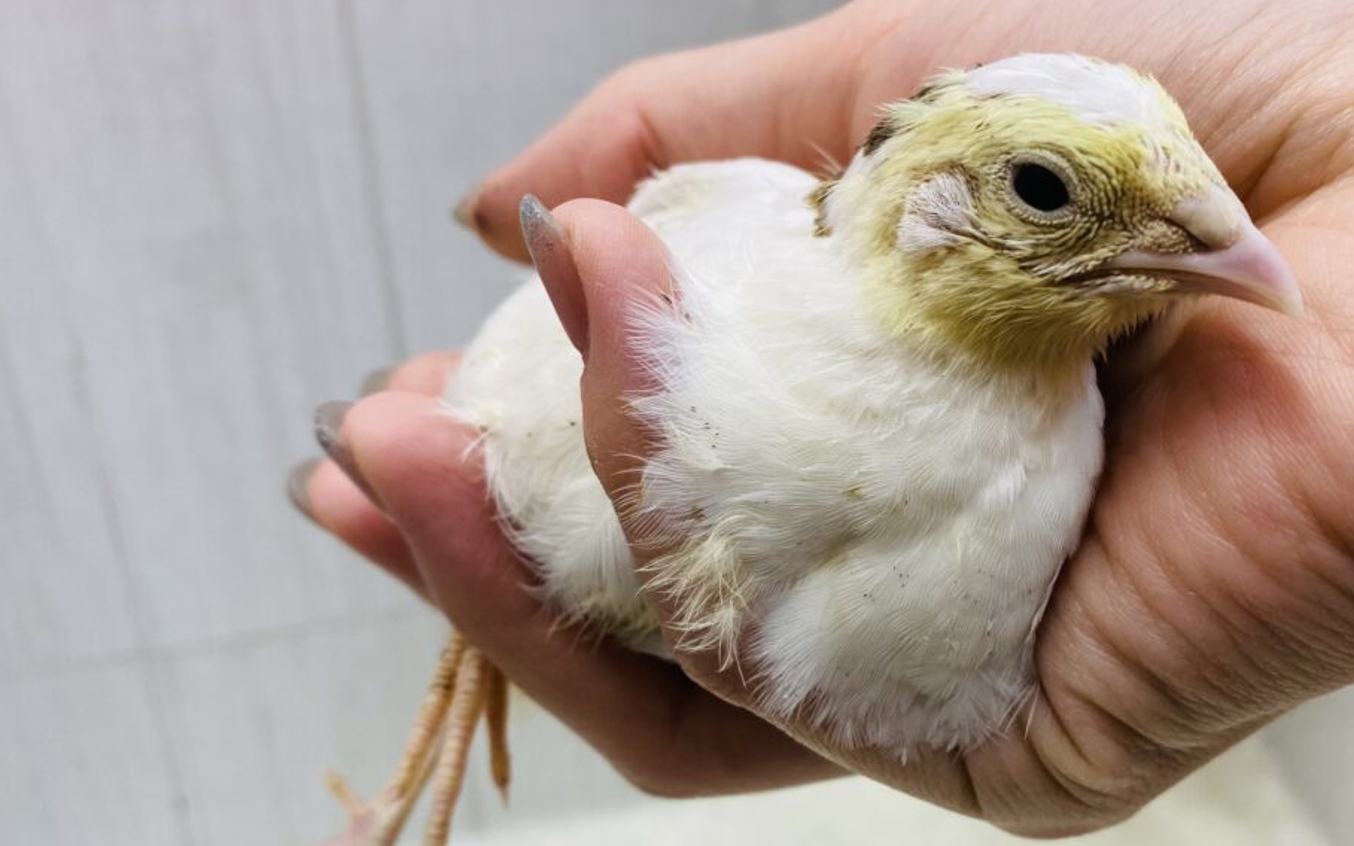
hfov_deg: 54.9
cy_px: 445
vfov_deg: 36.3
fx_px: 1291
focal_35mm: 35
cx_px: 815
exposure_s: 1/100
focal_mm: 4.25
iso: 64
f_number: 1.8
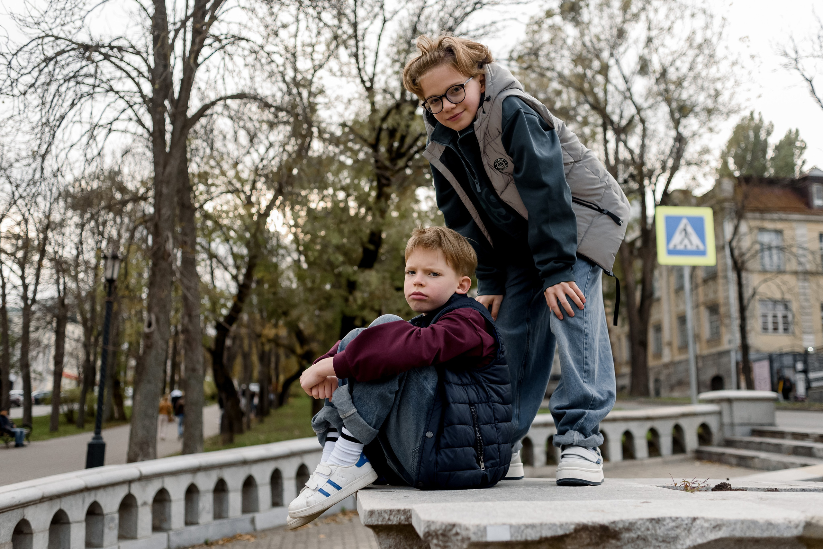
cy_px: 274
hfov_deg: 52.5
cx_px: 428
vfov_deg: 36.5
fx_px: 833
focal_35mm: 36
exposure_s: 1/2000
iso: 1600
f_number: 3.5
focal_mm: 35
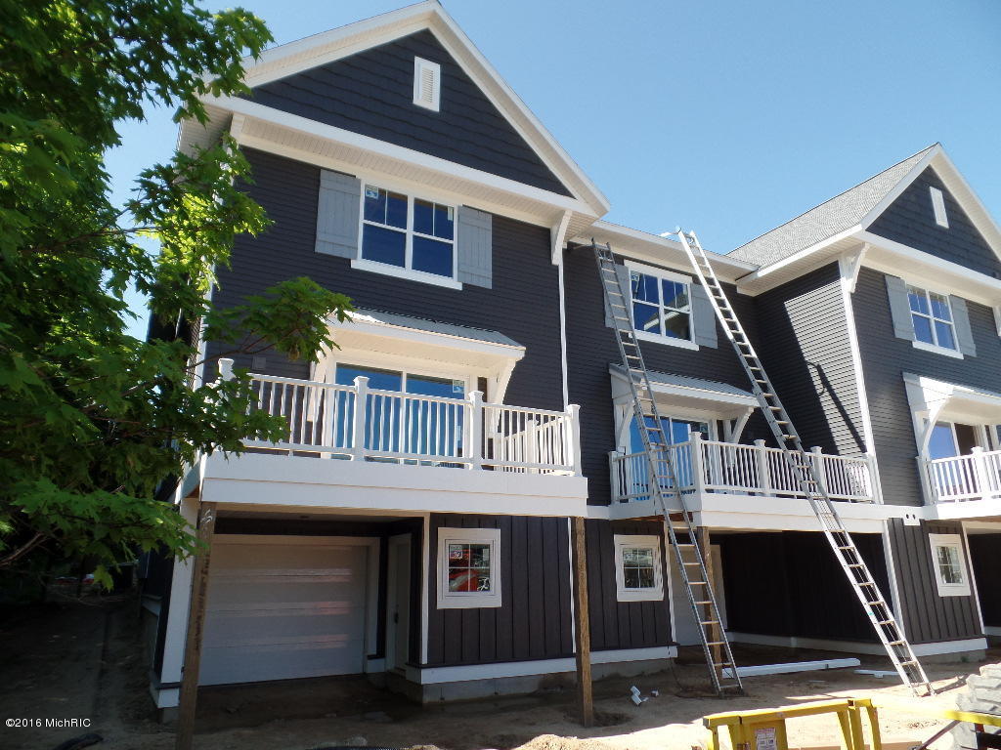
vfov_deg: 58.9
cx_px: 500
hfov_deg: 73.9
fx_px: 665
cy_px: 375
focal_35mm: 23
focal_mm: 4.1
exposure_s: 1/350
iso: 80
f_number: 3.5
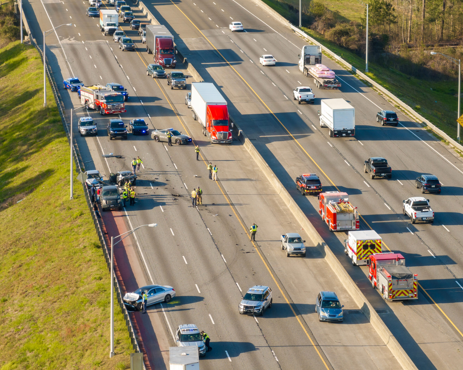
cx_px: 241
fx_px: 2385
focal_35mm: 174
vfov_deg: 8.9
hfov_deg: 11.1
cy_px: 186
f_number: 3.4
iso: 100
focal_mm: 30.7
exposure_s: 1/240
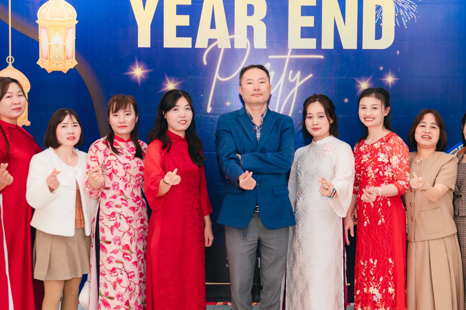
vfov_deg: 26.0
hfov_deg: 38.1
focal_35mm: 52
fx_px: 673
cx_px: 262
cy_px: 148
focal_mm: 33
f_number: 2.8
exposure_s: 1/125
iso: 200
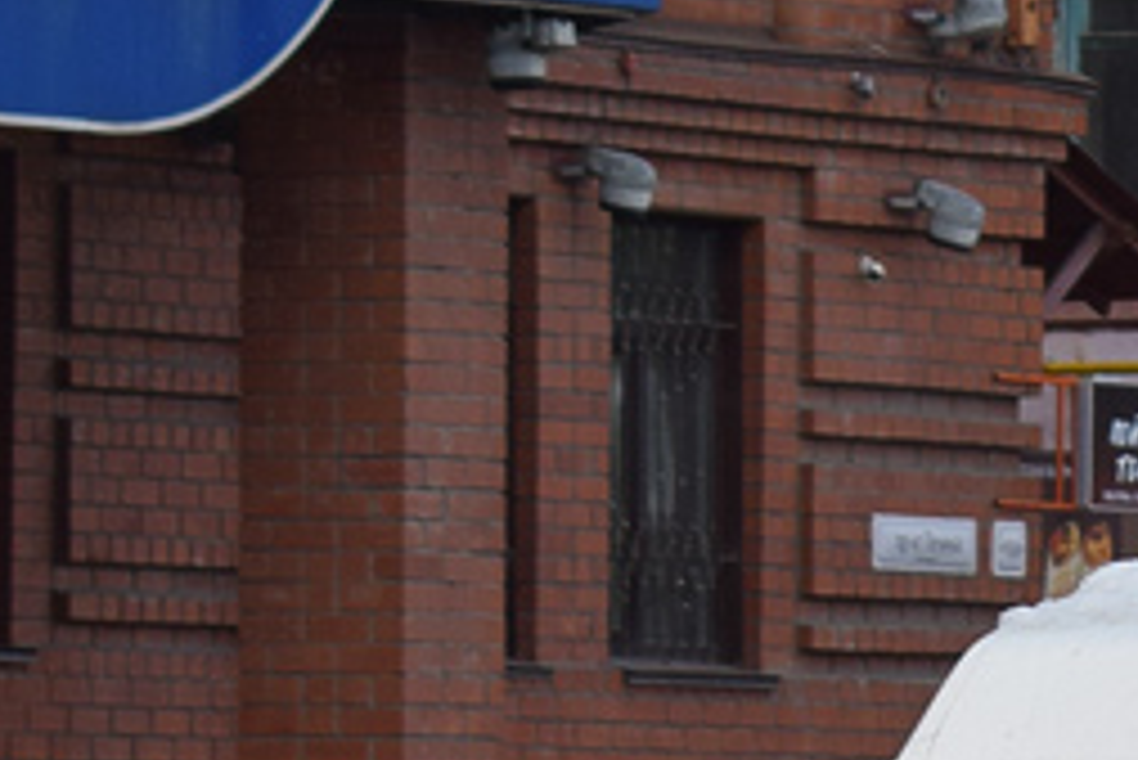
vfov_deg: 3.5
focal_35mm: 391
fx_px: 12378
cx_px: 1642
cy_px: 1111
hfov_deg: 5.2
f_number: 6.3
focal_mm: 55
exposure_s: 1/500
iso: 200
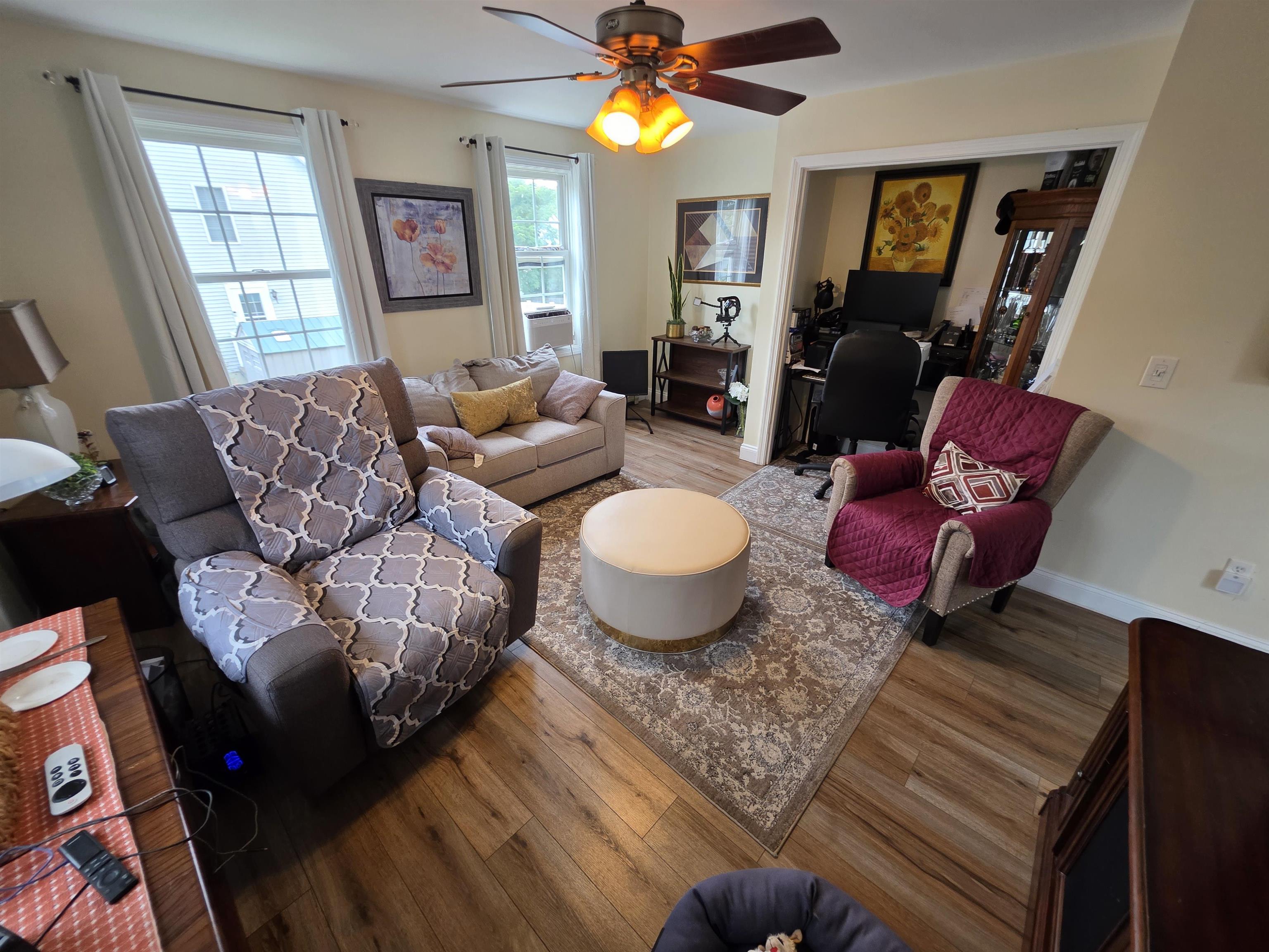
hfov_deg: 106.2
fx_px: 477
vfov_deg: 89.9
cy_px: 476
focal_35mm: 13
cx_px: 634
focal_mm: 2.2
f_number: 1.9
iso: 160
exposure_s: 1/60
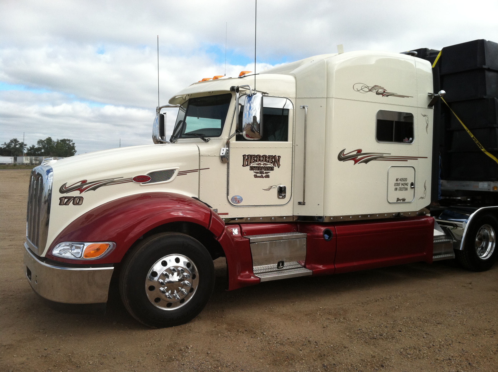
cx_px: 249
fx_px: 503
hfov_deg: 52.7
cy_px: 186
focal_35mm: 35
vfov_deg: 40.6
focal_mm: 3.85
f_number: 2.8
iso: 80
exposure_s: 1/1034
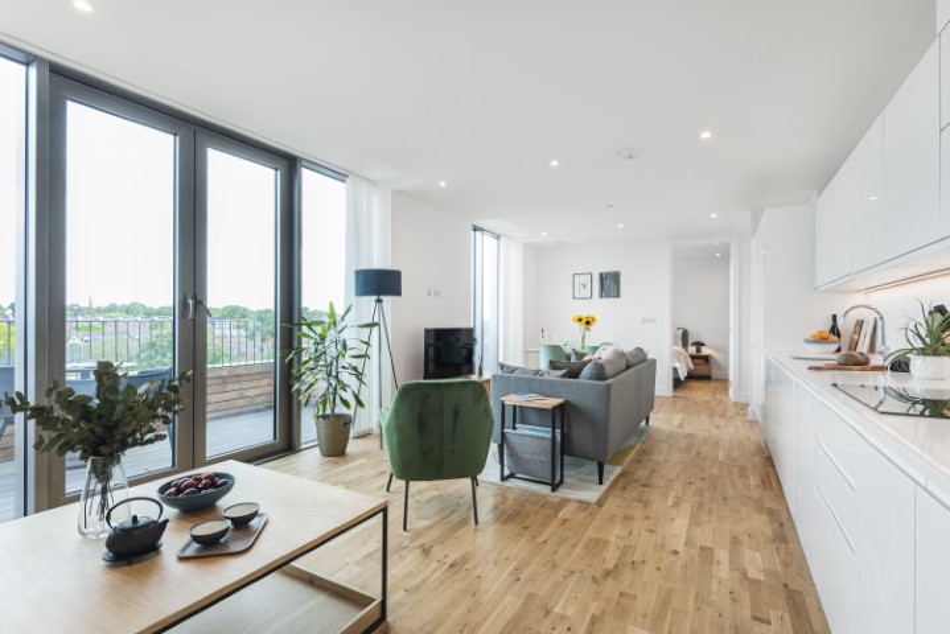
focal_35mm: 16
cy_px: 317
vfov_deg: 73.8
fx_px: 422
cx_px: 475
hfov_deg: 96.7
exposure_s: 1/8
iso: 250
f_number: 10
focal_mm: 16
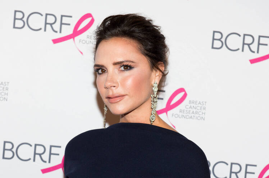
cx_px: 134
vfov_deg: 19.4
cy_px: 89
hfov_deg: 28.9
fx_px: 522
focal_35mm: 70
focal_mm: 70
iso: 640
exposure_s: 1/250
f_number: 6.3
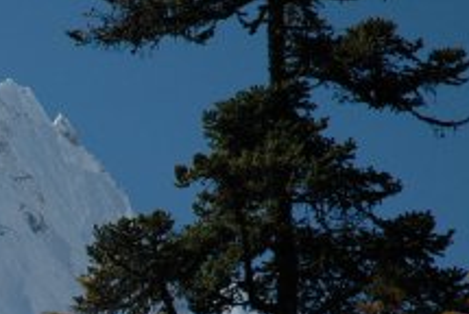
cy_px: 416
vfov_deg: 3.9
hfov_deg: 5.8
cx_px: -262
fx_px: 4579
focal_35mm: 351
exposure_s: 1/1000
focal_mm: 70
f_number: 6.3
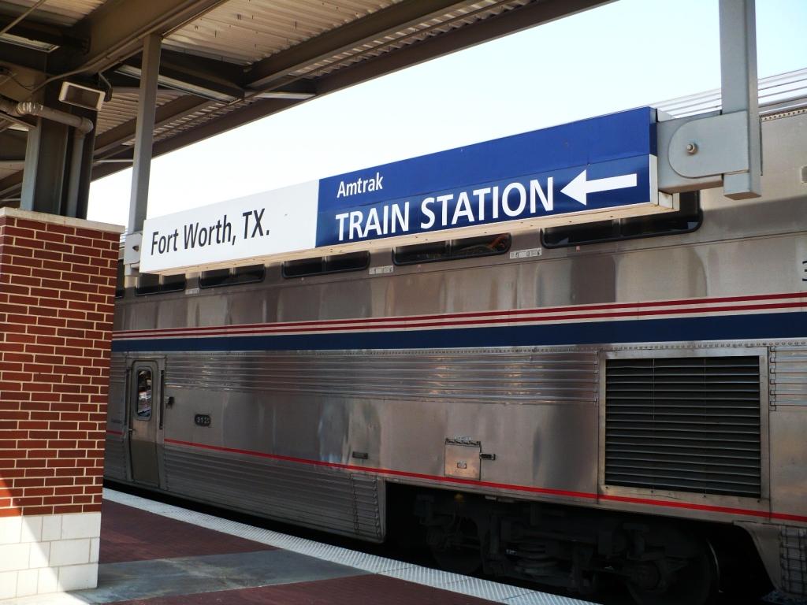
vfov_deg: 38.7
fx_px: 863
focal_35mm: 37
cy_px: 302
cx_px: 404
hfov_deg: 50.1
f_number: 2.8
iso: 100
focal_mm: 6.1
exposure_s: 1/400
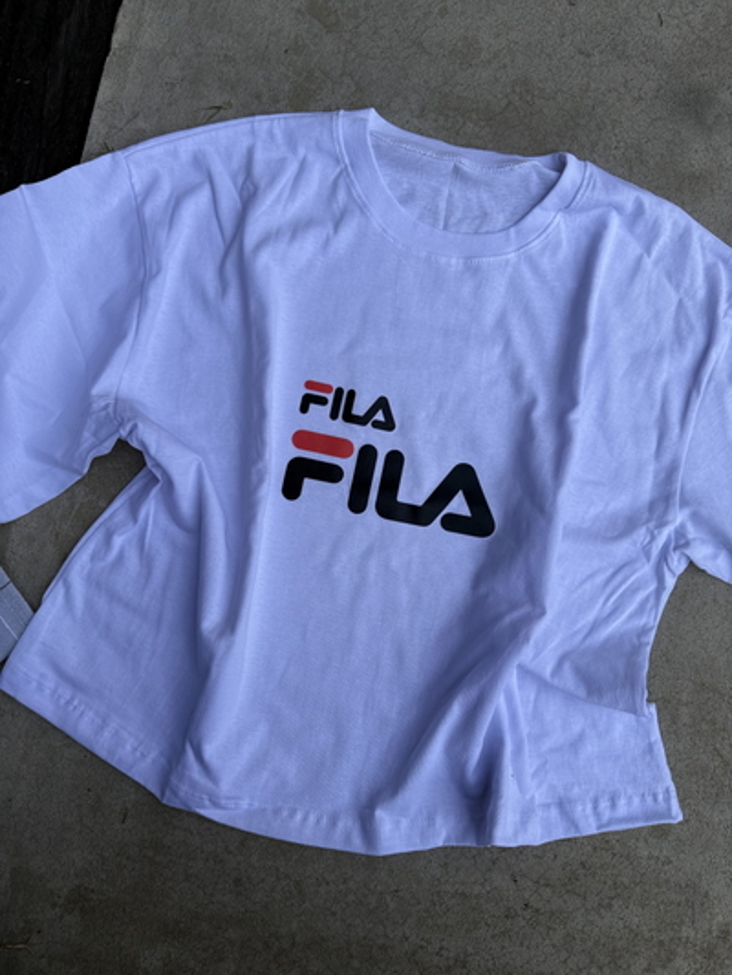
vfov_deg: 71.6
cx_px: 366
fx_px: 676
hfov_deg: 56.8
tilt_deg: -85.8
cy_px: 488
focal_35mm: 24
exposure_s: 1/4405
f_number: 1.78
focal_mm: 6.76
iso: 80
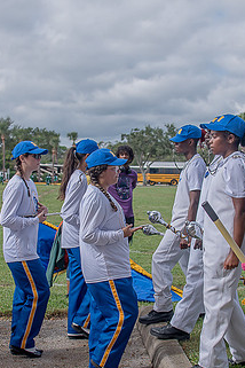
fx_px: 745
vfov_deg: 27.6
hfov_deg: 18.7
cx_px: 121
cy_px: 229
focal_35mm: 73
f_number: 4
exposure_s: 1/1600
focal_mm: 35
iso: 100
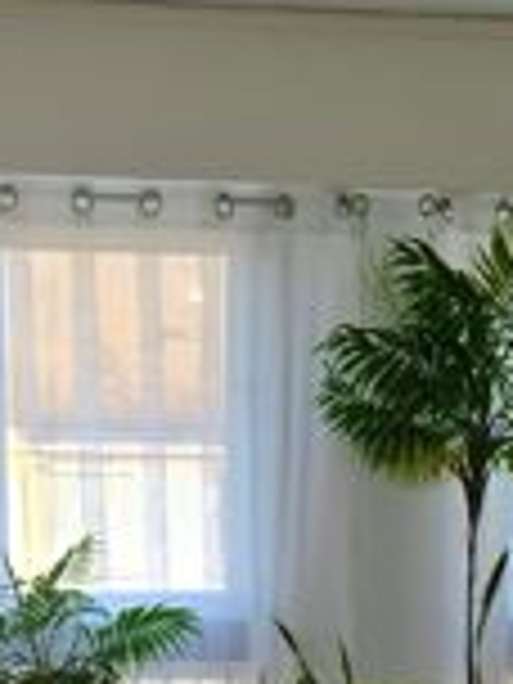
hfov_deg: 19.4
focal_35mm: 76
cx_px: 274
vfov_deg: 24.2
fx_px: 1502
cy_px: 722
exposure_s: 1/50
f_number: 2
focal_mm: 5.9
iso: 40
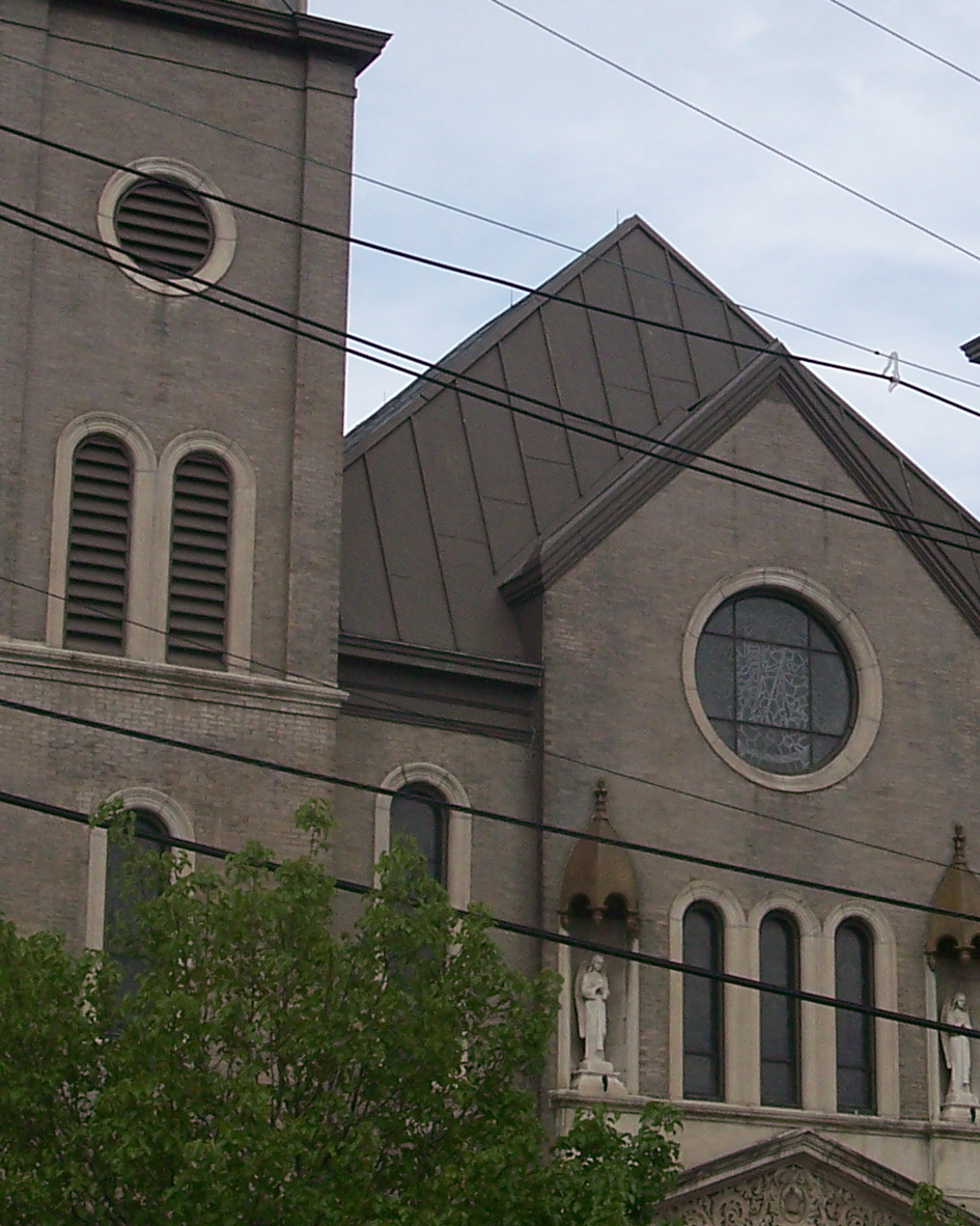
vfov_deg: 20.8
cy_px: 520
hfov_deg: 16.7
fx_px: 3337
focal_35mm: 92
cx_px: 578
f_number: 4
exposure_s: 1/1000
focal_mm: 8
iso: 100
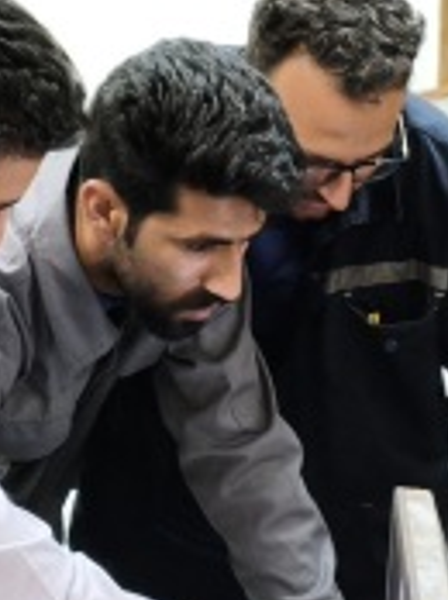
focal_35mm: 112
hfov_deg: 13.2
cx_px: 227
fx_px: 1937
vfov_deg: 17.5
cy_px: 129
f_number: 1.5
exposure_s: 1/33.3
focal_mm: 4.94
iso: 640
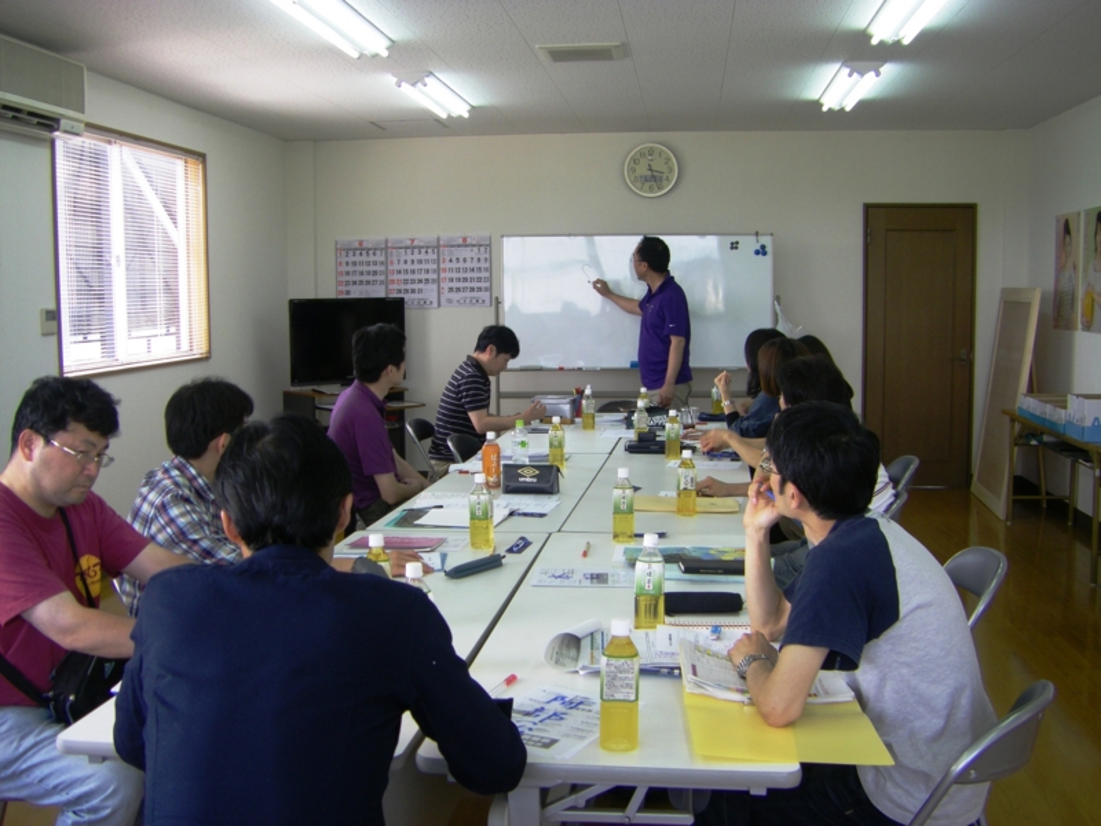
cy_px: 413
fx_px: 1209
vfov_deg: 37.7
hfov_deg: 49.0
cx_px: 550
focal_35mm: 38
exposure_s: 1/50
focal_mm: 6.3
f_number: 3.5
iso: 64
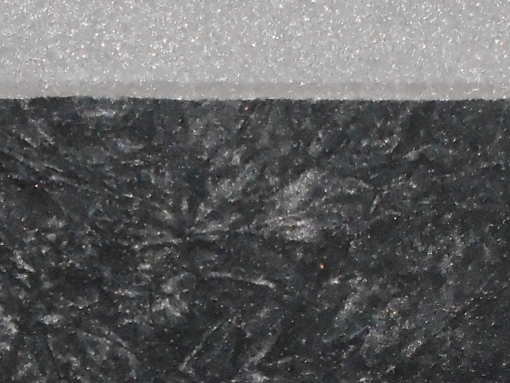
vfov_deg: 10.7
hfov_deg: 14.3
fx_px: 2019
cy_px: 404
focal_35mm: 137
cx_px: 436
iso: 640
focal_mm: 6.4
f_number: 3.8
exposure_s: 1/40
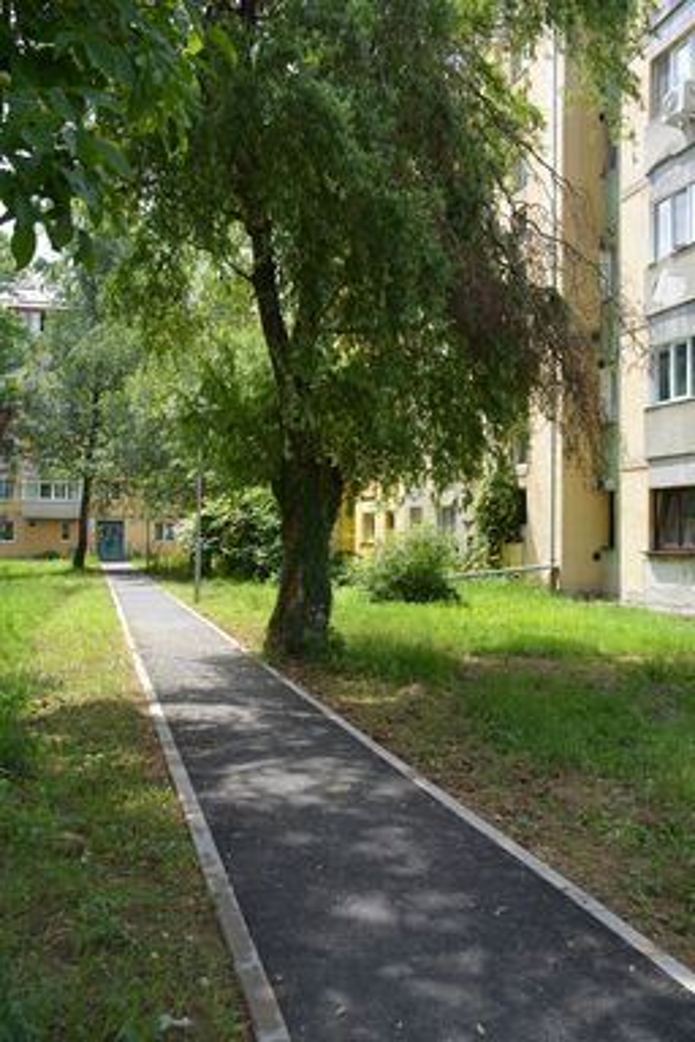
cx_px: 348
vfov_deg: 55.1
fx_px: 999
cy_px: 521
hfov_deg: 38.4
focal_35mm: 34
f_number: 8
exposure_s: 1/250
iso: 200
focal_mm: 23
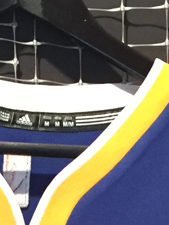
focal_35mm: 173
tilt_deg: -0.5
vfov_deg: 10.2
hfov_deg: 8.6
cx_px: 58
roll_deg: +1.2
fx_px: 1127
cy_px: 513
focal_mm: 4.15
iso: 200
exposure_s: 1/33
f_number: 2.2
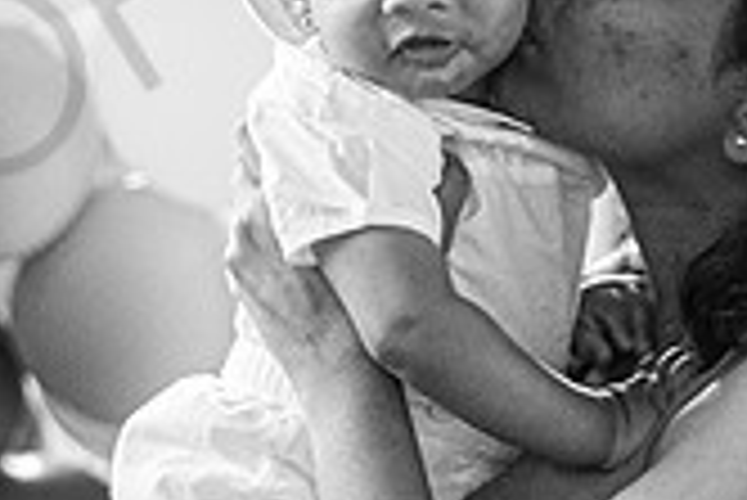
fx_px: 10488
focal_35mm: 505
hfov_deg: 4.1
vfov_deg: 2.7
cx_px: -21
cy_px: 233
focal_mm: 87.1
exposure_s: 1/60
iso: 3200
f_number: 2.8
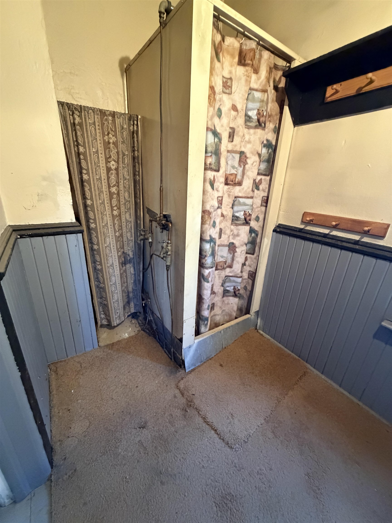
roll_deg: -3.5
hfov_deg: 85.7
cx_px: 196
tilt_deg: -20.3
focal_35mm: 14
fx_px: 211
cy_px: 262
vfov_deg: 102.1
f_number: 2.2
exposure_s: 1/60
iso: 1000
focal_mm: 2.22
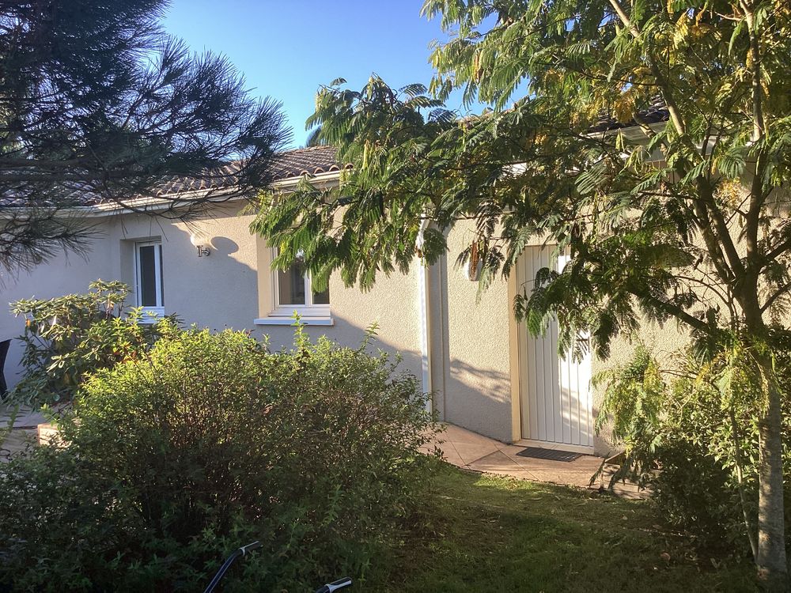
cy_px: 296
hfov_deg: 58.4
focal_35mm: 31
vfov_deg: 45.4
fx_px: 708
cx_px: 396
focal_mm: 3.3
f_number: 2.4
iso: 25
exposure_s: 1/264
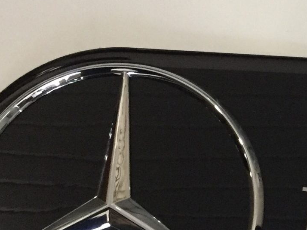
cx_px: 439
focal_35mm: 104
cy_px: 176
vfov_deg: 14.2
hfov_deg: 17.3
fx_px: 922
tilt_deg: -81.8
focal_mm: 4.15
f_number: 2.2
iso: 250
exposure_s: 1/17
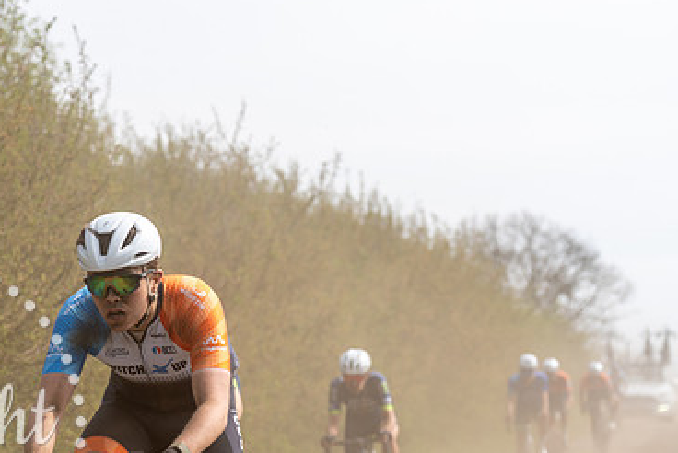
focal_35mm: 145
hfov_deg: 14.1
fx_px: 2733
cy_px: 331
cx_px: 199
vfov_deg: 9.5
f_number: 5
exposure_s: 1/1000
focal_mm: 92
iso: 160
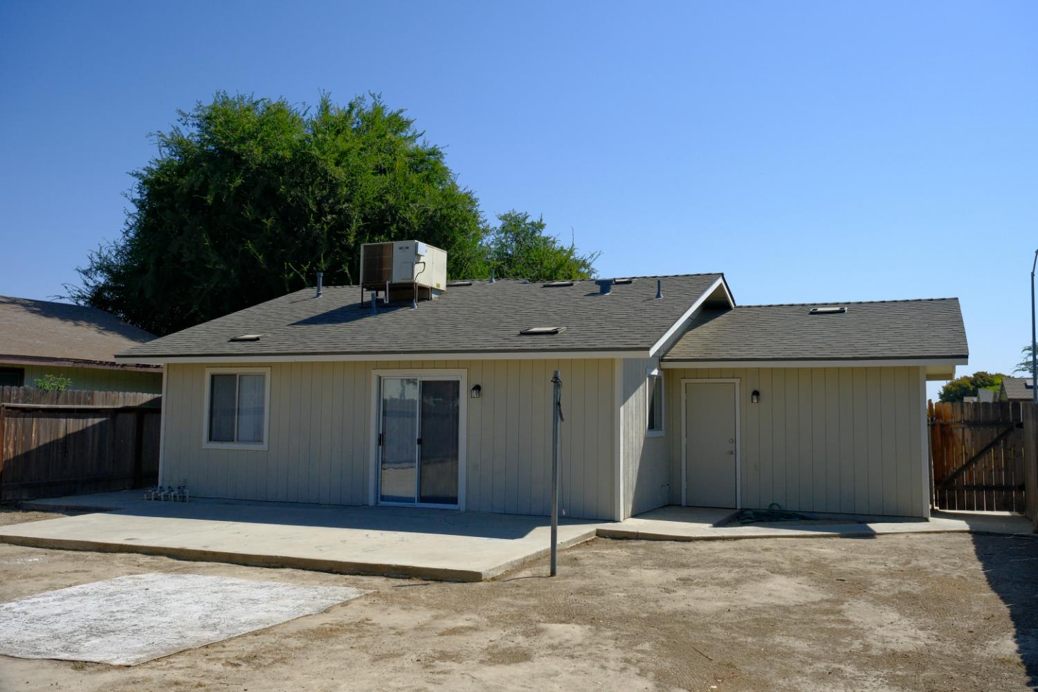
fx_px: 923
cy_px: 346
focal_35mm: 32
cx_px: 519
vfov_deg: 41.1
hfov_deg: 58.7
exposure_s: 1/2700
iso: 640
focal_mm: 21.2
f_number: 7.1
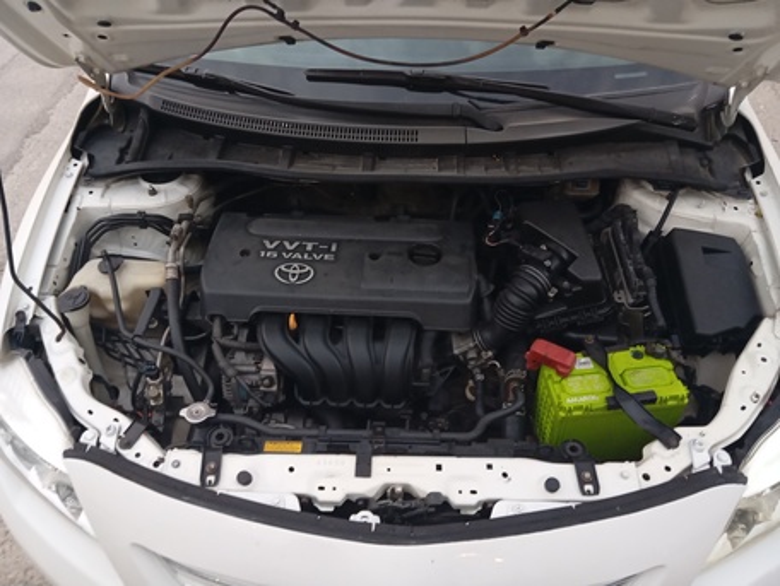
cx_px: 390
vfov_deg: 49.8
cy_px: 293
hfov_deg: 63.4
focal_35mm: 28
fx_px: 632
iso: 1553
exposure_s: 1/24
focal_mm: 4.22
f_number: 1.8
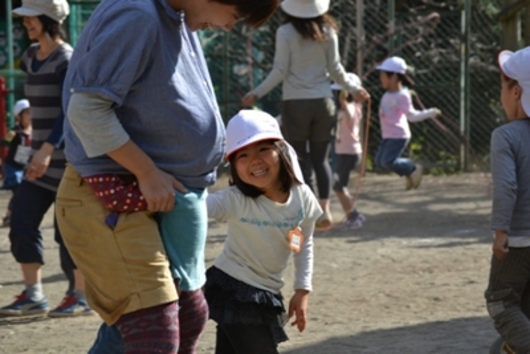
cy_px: 177
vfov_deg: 9.9
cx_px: 265
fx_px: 2032
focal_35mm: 138
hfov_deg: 14.9
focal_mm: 92
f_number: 7.1
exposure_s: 1/200
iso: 100
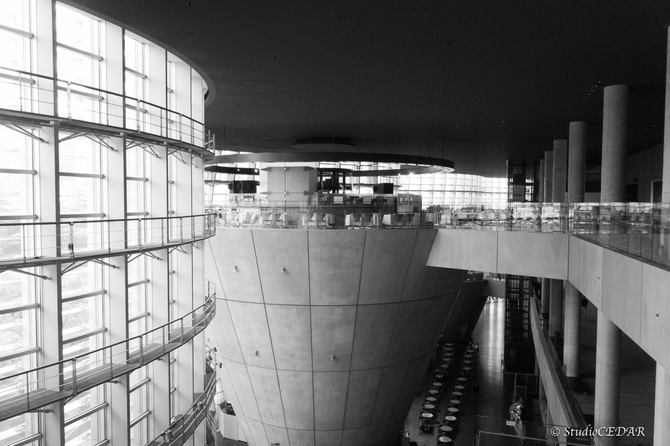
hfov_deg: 65.5
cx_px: 335
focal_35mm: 28
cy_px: 223
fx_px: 521
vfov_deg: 46.4
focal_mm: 18.3
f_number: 11
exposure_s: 1/125
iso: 10000
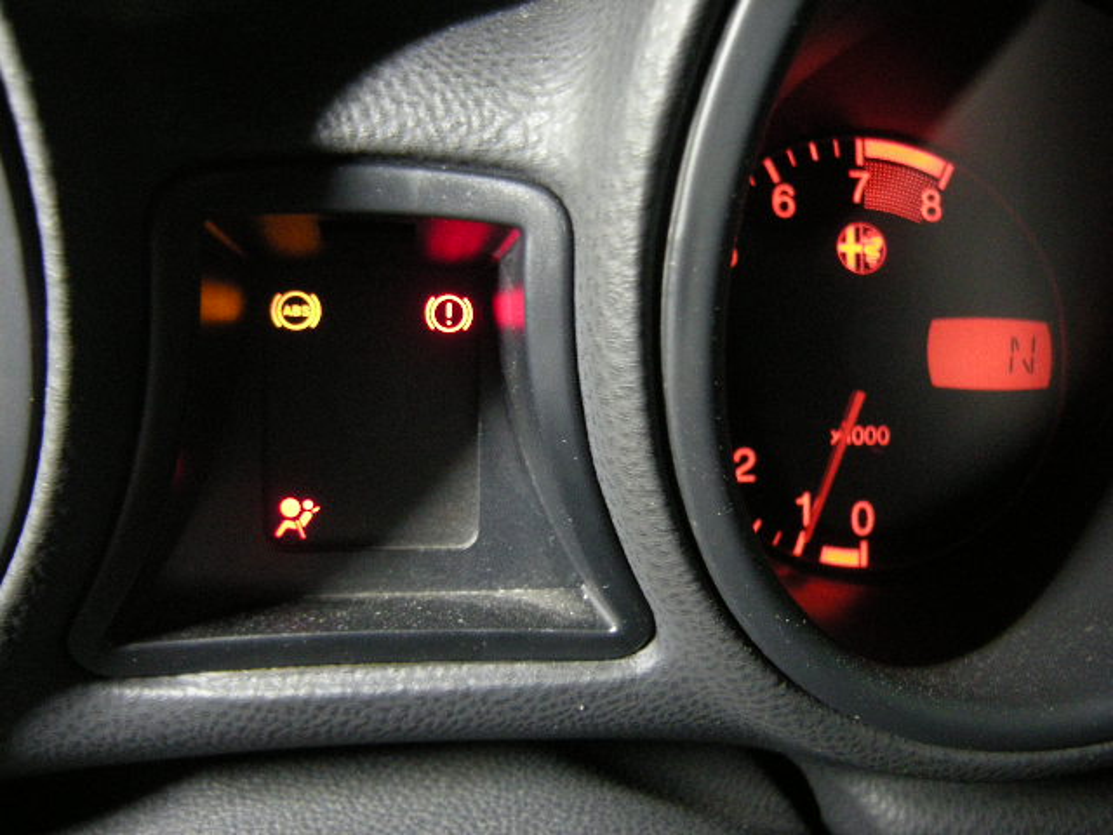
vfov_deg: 49.7
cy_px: 418
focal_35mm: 28
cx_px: 556
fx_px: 900
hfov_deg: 63.4
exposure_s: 1/12.8
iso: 400
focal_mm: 4.7
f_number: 2.8
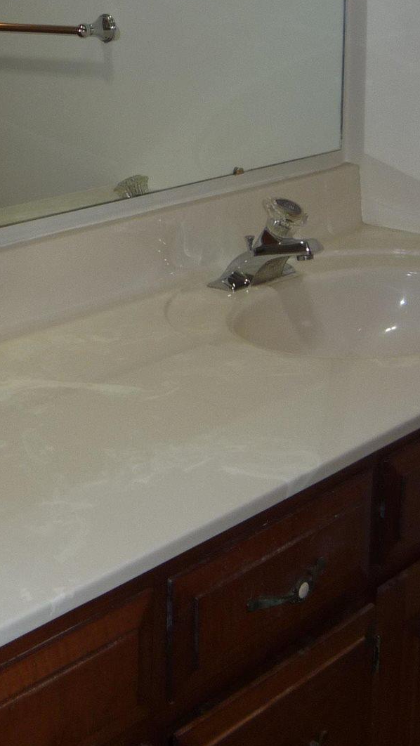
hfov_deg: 19.0
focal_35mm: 63
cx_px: 86
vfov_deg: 33.2
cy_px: 282
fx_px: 1246
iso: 100
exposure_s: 1/30
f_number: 3.3
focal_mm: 5.2
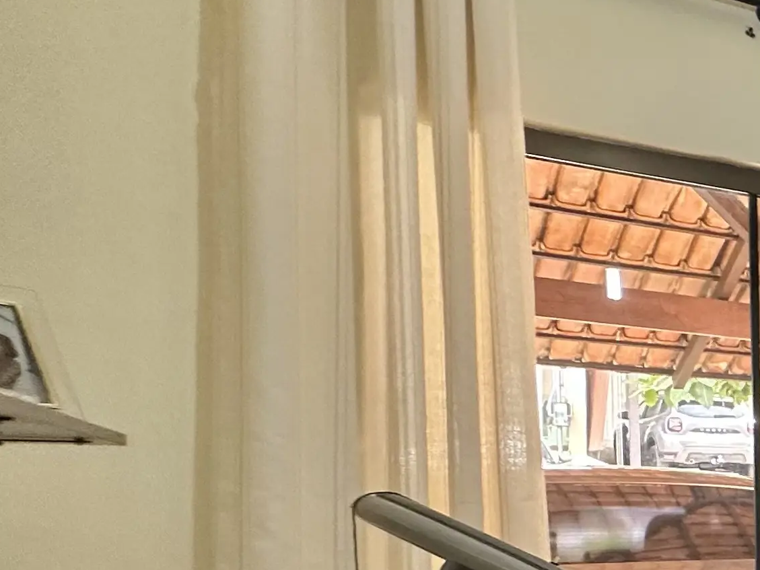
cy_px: 559
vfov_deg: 27.6
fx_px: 1098
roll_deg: -0.7
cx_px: 1259
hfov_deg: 24.5
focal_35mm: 50
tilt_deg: -2.5
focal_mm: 2.22
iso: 160
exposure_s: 1/60
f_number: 2.2
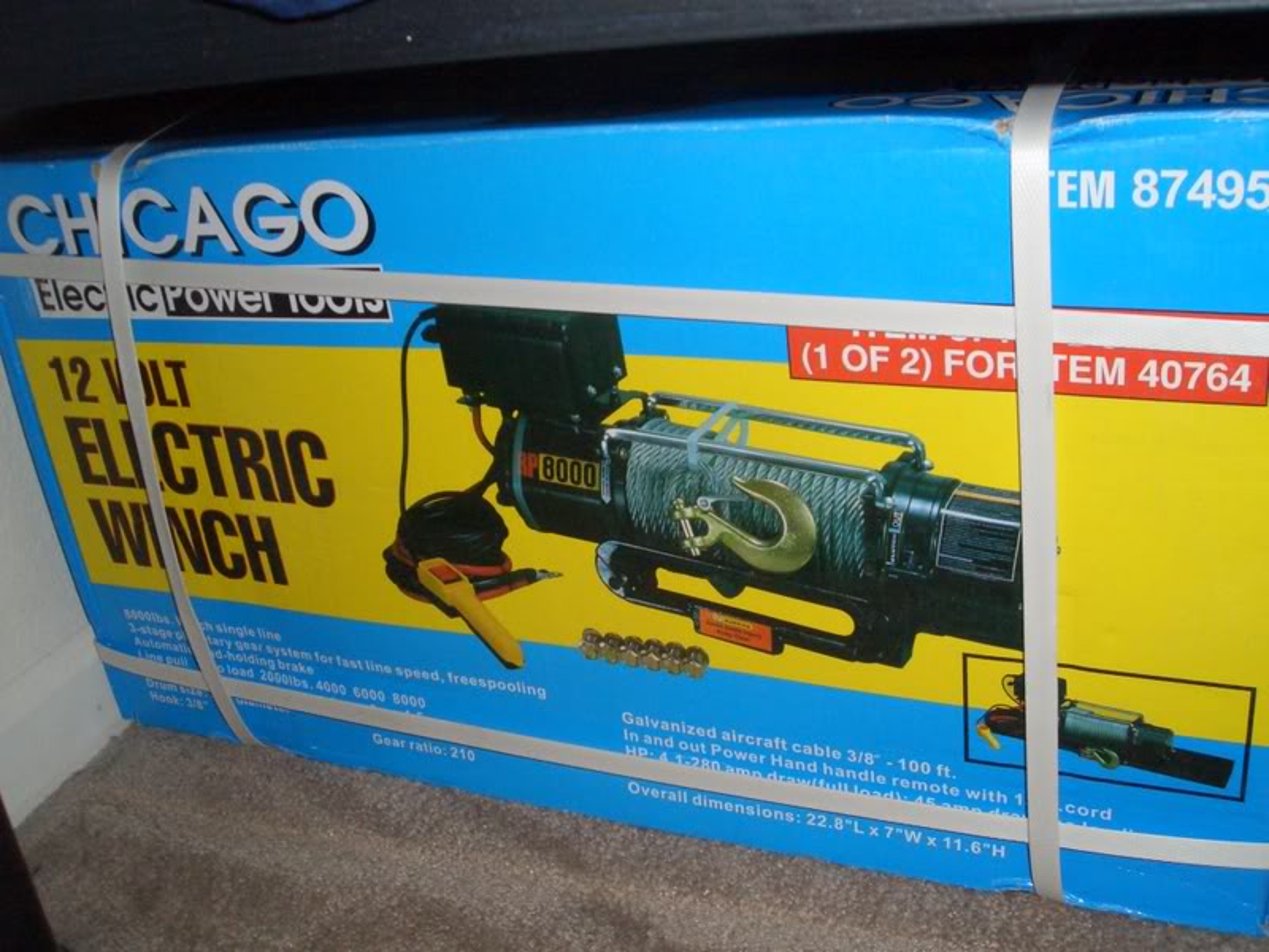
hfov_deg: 51.4
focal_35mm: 36
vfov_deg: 39.7
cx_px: 634
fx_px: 1320
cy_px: 476
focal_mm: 4.8
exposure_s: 1/40
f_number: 4
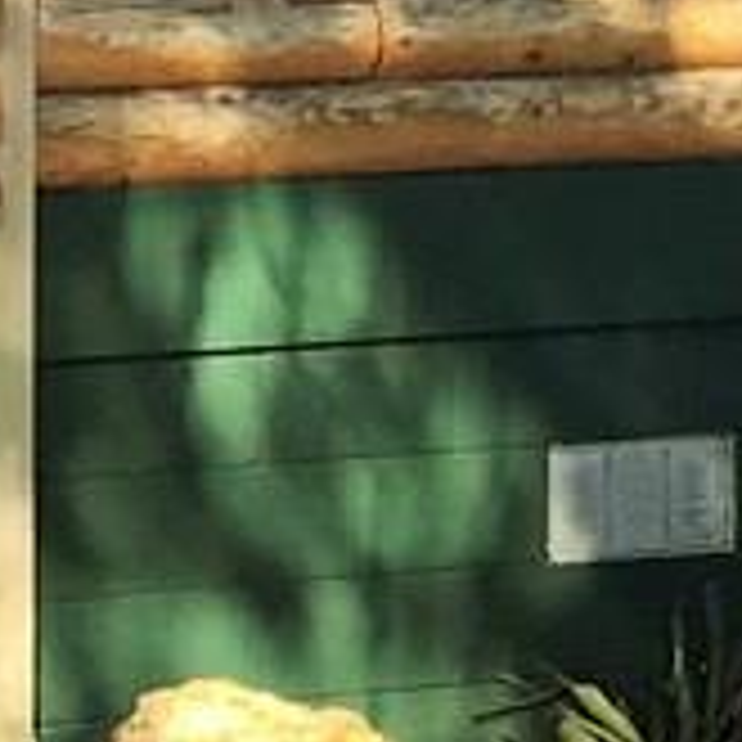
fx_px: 5820
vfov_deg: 7.0
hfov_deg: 7.3
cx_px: 202
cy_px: -729
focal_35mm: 240
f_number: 1.8
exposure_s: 1/630
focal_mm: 3.99
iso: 20
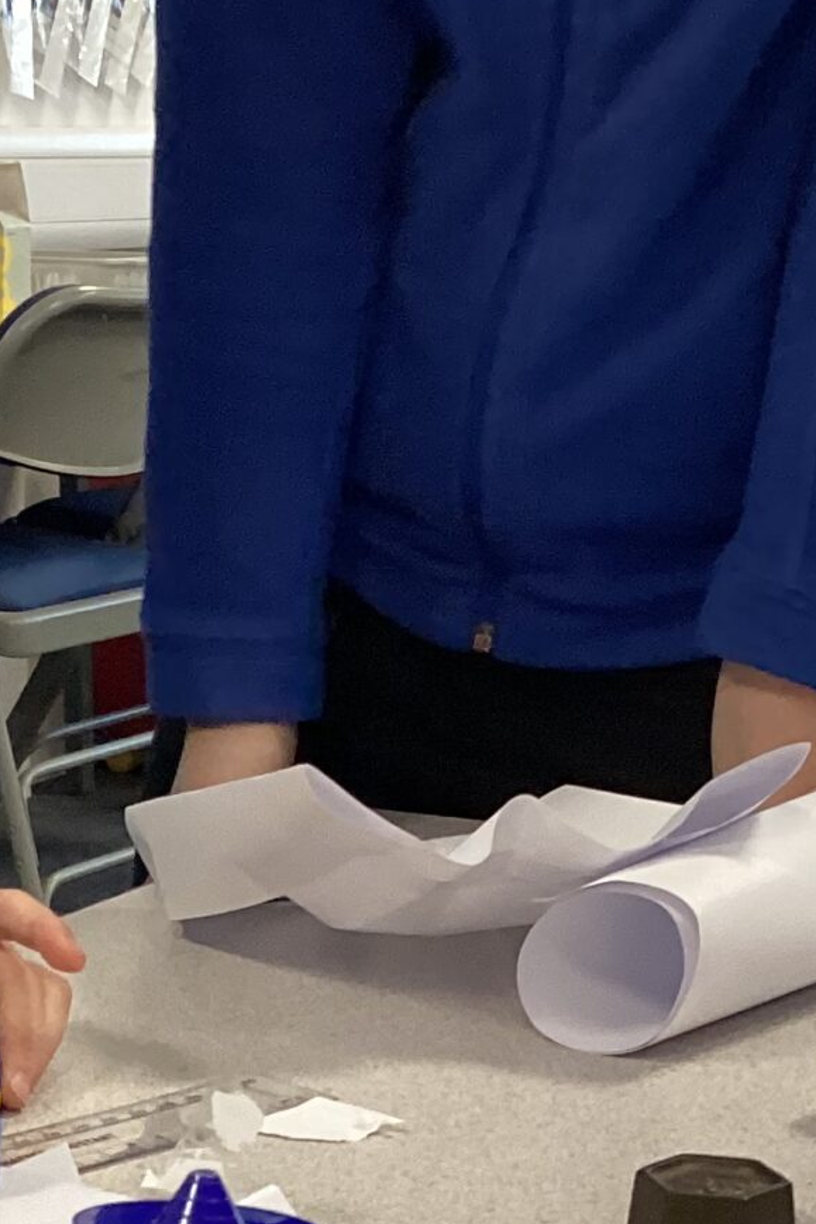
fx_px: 3231
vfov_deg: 21.0
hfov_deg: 14.4
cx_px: 242
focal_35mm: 95
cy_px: 1087
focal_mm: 3.3
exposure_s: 1/60
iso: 160
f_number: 2.4
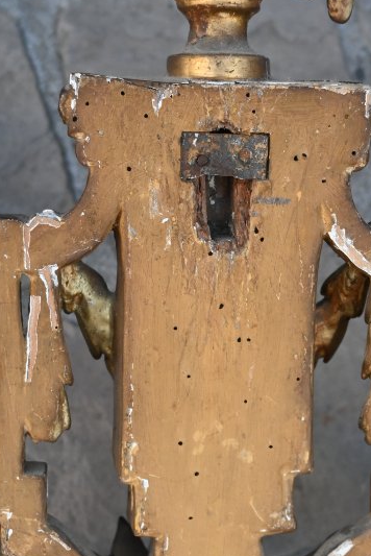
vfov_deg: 24.2
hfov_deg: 16.5
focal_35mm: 83
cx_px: 257
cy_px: 437
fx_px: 1276
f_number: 3.8
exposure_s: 1/200
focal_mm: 24.5
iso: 400
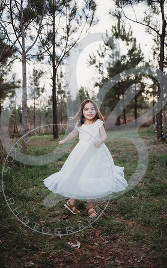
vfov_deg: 55.4
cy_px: 134
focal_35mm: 35
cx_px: 85
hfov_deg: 36.2
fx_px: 255
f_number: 2.8
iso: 100
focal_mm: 34
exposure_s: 1/200
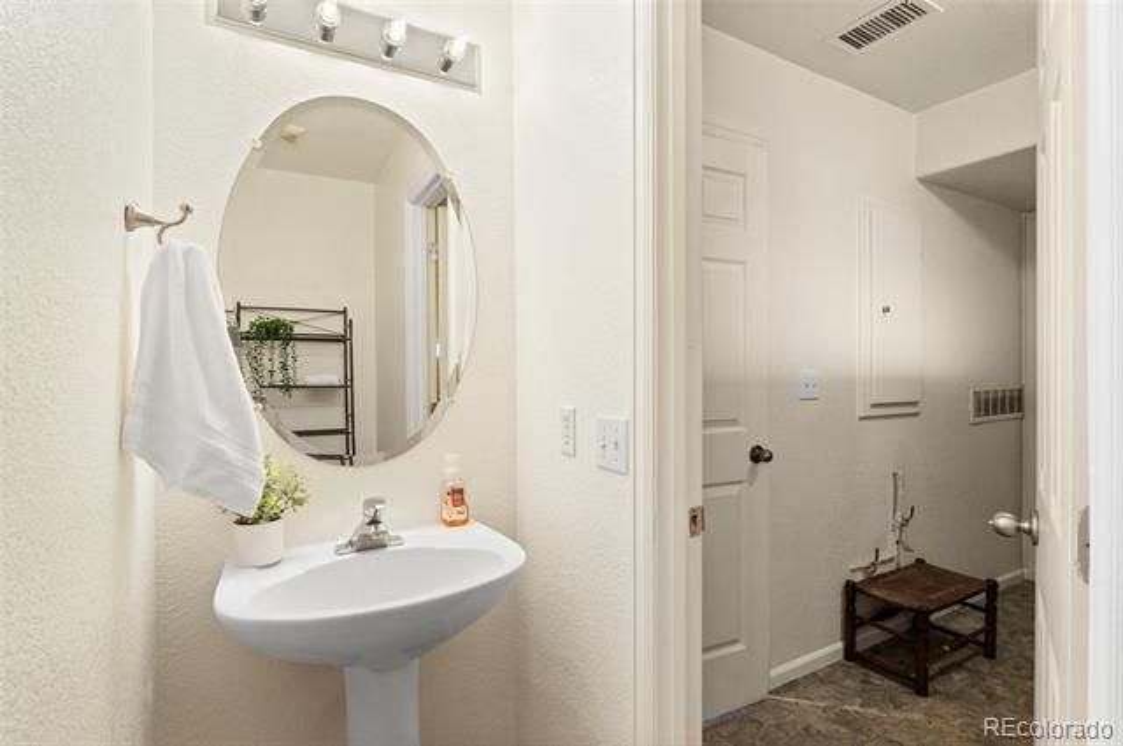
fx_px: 530
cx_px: 562
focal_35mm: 17
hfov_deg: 93.3
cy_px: 373
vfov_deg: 70.3
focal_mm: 17
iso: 800
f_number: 8
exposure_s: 1/10
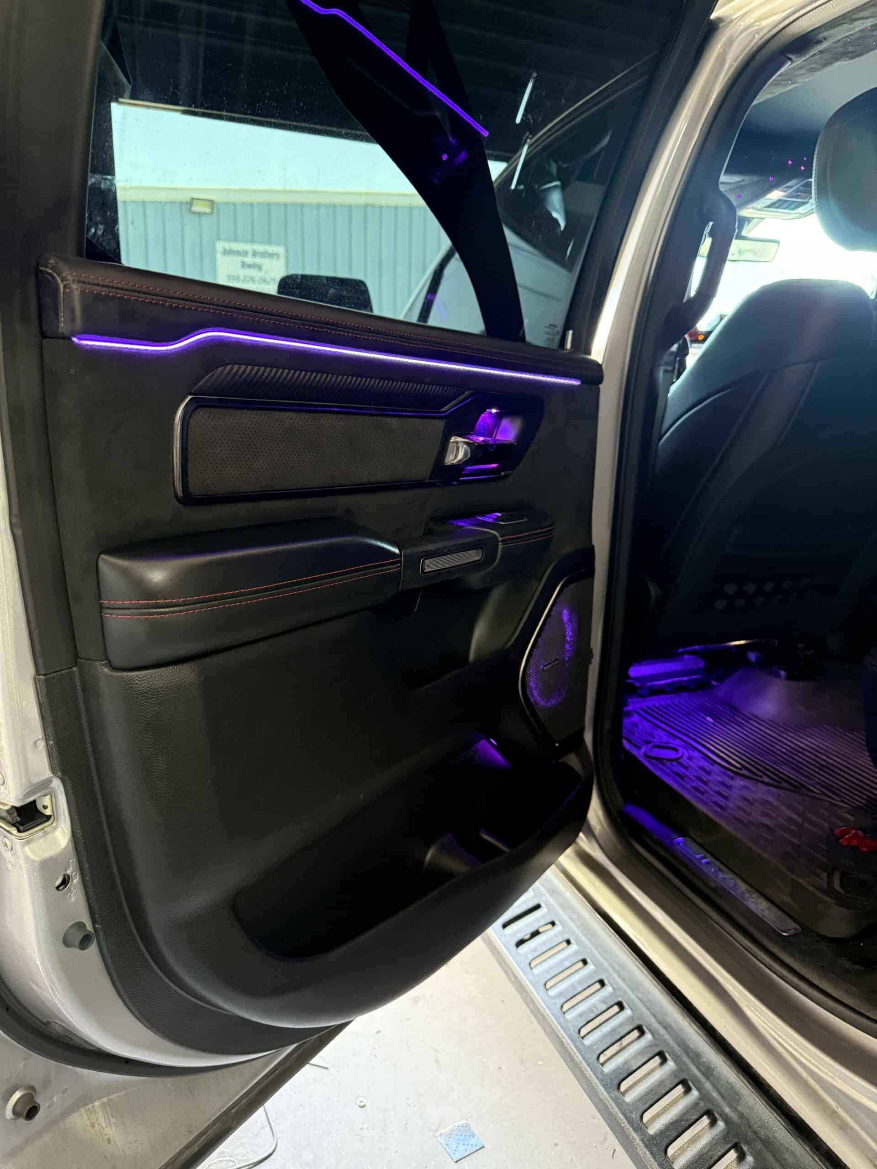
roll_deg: -1.8
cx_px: 438
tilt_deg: -13.9
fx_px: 811
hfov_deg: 56.8
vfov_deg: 71.6
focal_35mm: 24
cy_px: 584
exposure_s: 1/40
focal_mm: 6.76
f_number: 1.78
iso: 800
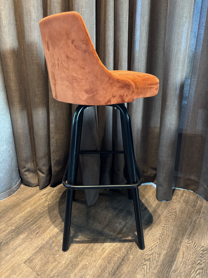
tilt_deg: -19.1
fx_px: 208
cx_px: 104
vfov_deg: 67.3
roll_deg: -0.6
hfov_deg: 53.1
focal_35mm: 26
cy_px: 139
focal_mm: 5.96
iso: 640
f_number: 1.6
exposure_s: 1/35
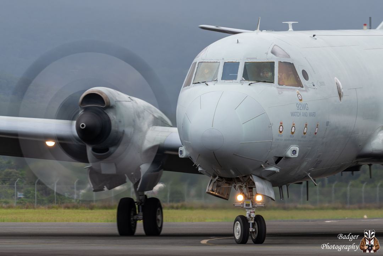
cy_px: 83
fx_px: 4377
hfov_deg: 5.0
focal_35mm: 411
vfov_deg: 3.3
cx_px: 269
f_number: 9
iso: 32
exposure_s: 1/50
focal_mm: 180
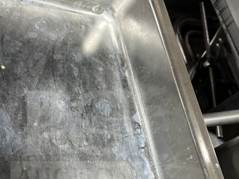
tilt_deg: -54.0
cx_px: 82
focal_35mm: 52
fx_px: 359
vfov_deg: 27.5
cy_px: 141
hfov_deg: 36.5
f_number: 1.78
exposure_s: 1/60
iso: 250
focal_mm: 6.86
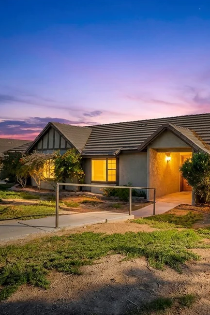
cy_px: 159
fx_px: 192
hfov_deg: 50.5
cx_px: 190
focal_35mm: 22
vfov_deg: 78.6
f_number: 8
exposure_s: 1/2000
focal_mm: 14
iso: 320
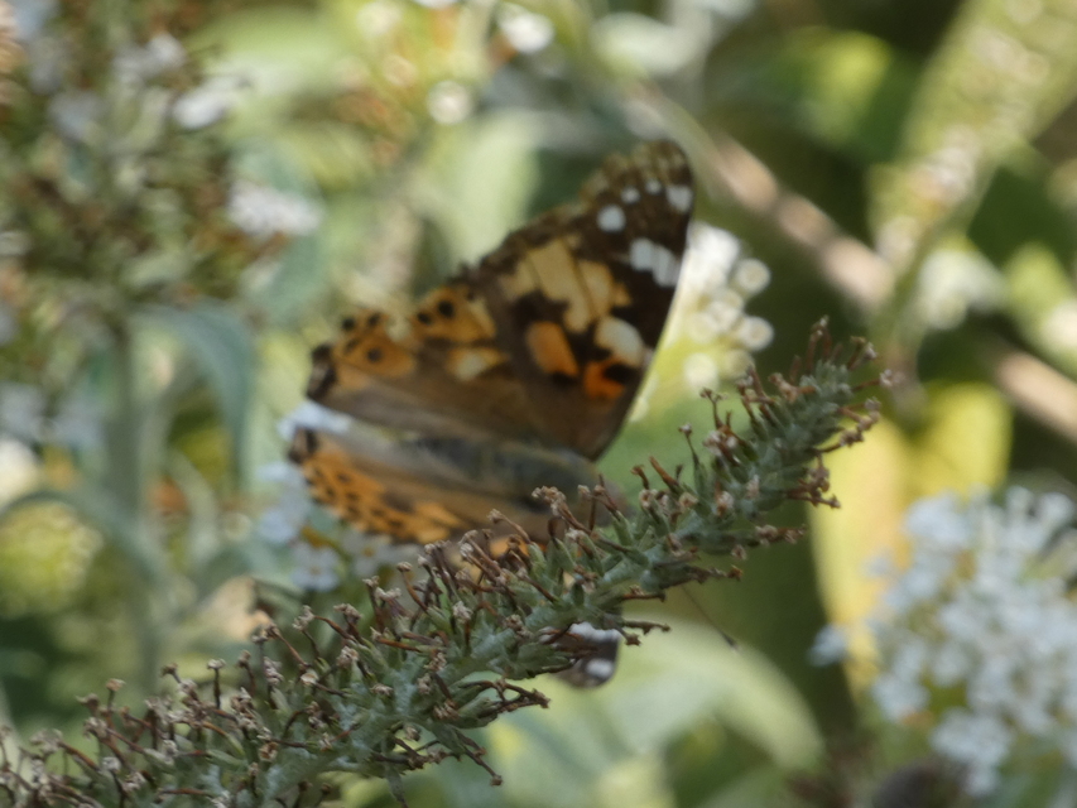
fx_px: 19355
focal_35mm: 622
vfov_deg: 2.4
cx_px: 538
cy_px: 404
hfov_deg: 3.2
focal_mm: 111.5
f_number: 5.6
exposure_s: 1/100
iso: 160
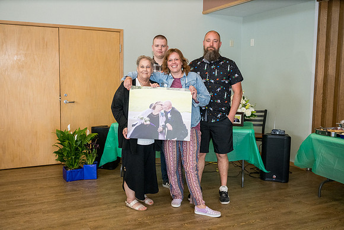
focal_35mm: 35
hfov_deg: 54.4
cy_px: 115
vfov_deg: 37.9
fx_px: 335
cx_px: 172
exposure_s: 1/250
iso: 3200
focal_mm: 35
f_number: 6.3
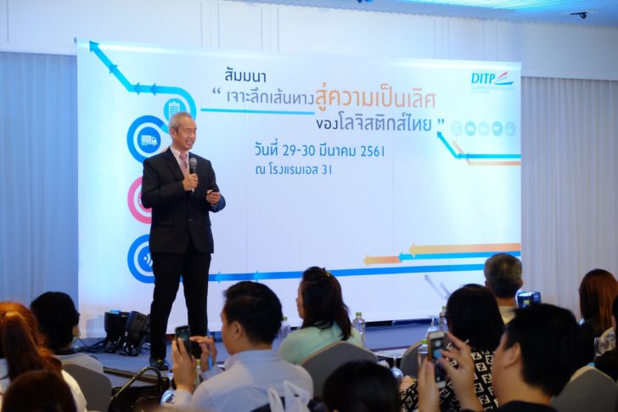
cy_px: 206
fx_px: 1424
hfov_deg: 24.5
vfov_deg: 16.4
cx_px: 309
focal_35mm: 83
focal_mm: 55
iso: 3200
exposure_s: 1/125
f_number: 4
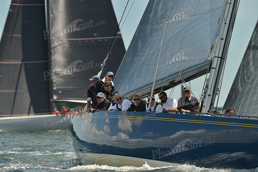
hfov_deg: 5.2
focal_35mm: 400
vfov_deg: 3.4
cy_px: 86
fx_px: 2867
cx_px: 129
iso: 200
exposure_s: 1/800
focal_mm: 400
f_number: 6.3
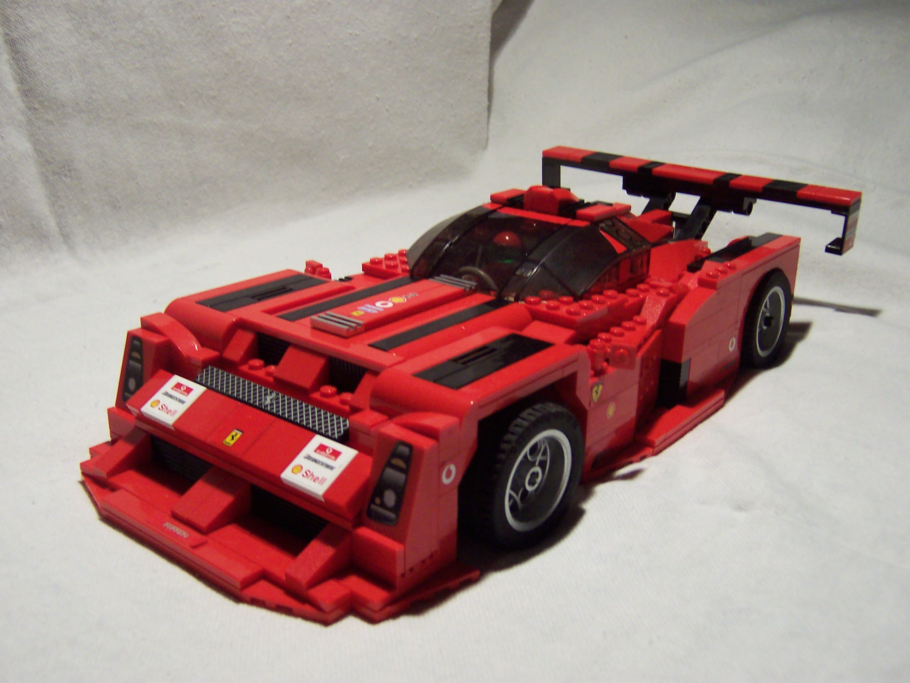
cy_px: 342
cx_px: 455
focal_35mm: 36
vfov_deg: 39.7
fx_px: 946
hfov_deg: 51.4
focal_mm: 5.6
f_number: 2.8
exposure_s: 1/30
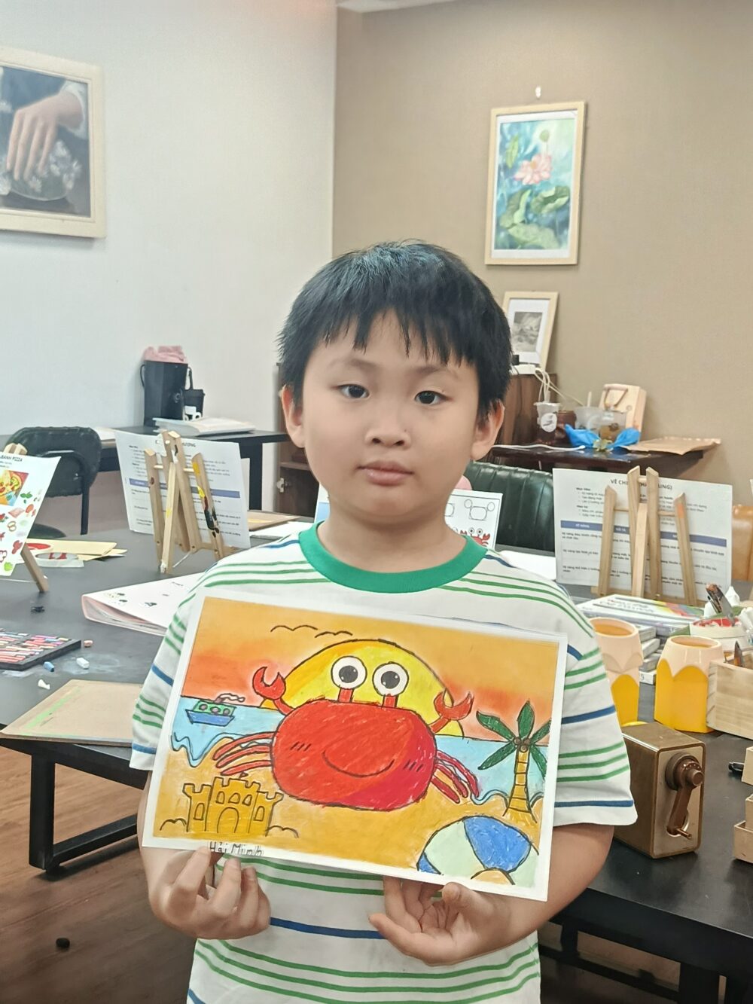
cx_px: 376
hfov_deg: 30.3
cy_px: 502
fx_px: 1392
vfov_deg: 39.7
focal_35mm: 48
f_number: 1.7
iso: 531
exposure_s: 1/100
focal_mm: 5.24
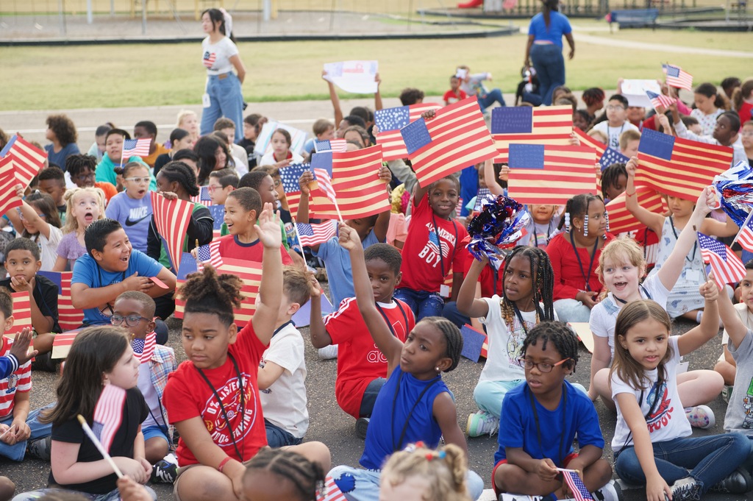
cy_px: 250
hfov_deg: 28.9
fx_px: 1463
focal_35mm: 70
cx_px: 376
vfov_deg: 19.4
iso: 1000
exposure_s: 1/1000
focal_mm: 70
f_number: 3.5
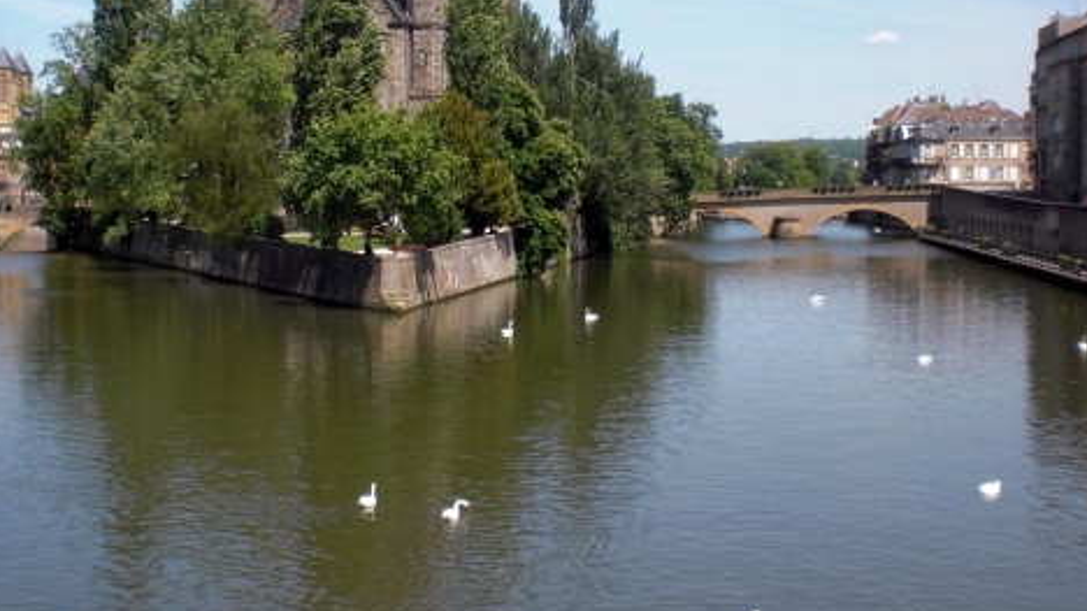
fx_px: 1470
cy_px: 251
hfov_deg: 40.4
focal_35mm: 51
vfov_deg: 23.5
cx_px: 427
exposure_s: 1/250
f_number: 5.6
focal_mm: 6.3
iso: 64
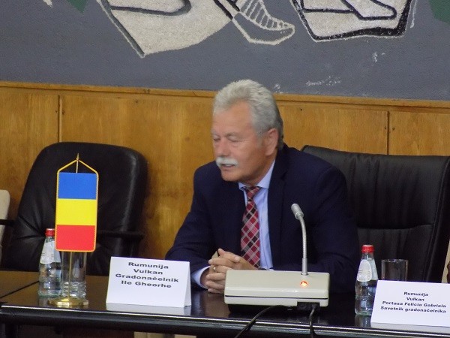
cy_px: 169
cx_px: 225
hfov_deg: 10.4
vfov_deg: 7.8
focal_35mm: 190
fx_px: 2470
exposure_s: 1/30
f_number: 5.4
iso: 800
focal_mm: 33.7
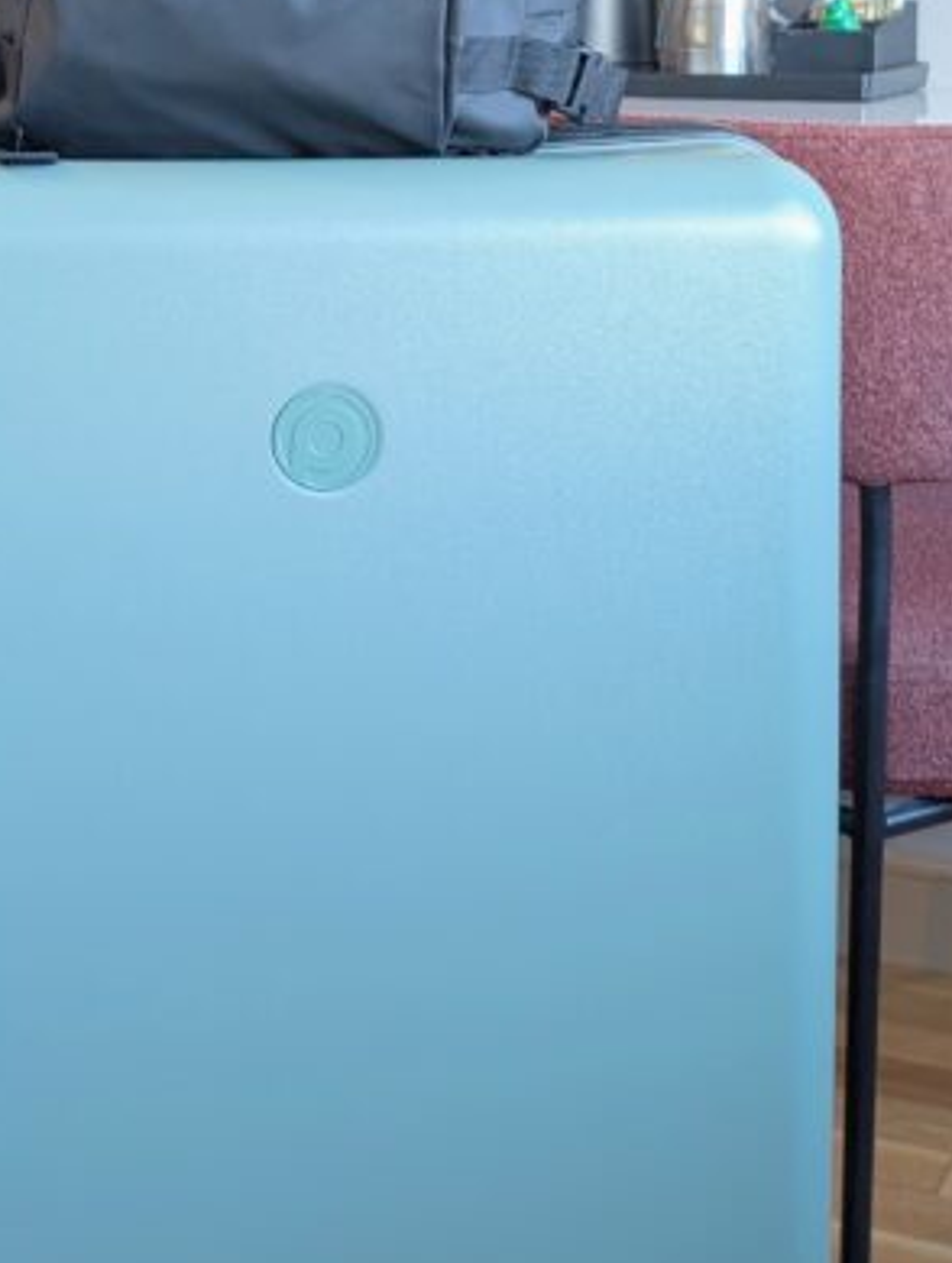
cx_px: 452
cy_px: 321
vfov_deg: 30.2
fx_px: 2303
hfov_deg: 23.4
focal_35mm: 63
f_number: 1.68
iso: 176
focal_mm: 6.9
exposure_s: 1/107
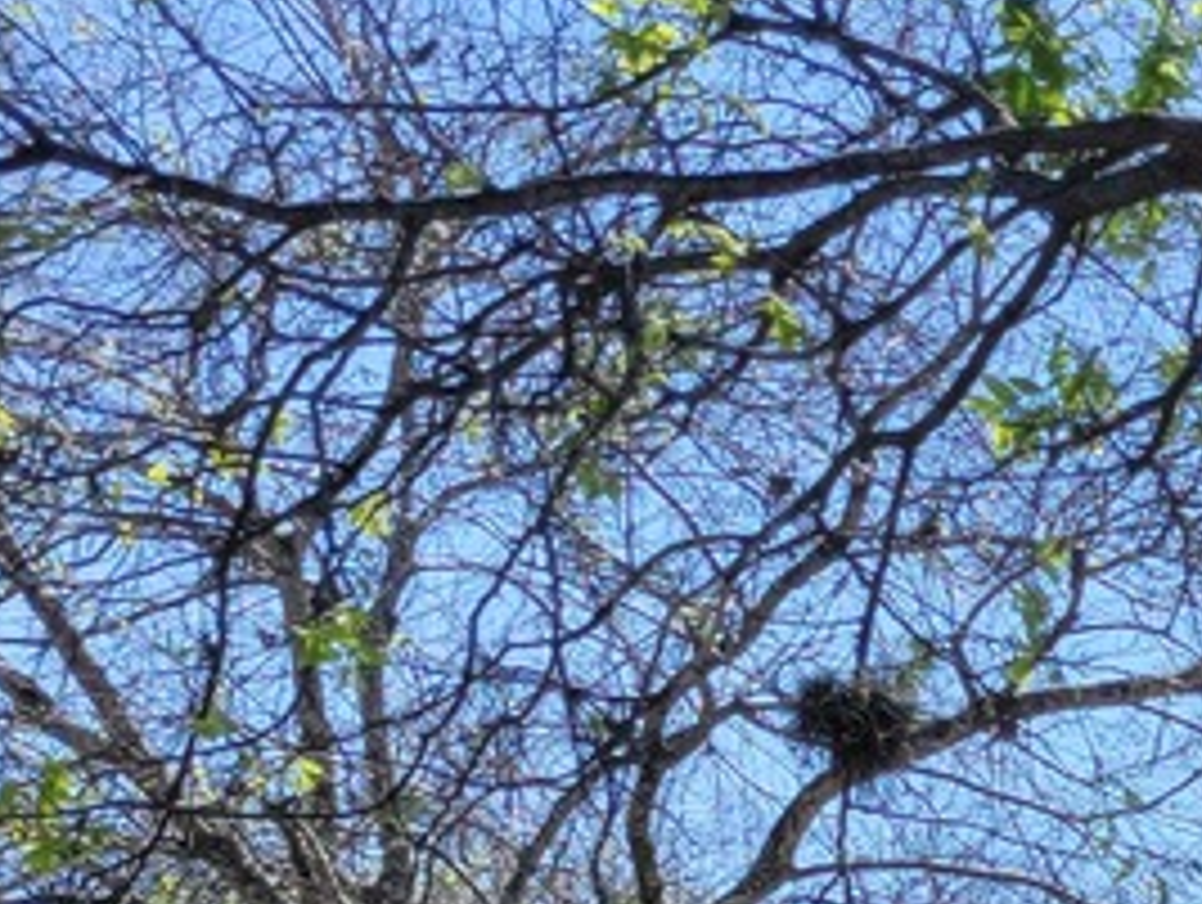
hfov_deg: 12.1
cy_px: 2019
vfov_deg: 9.6
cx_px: 2607
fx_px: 4868
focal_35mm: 140
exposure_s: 1/1709
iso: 40
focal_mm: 5.4
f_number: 1.8
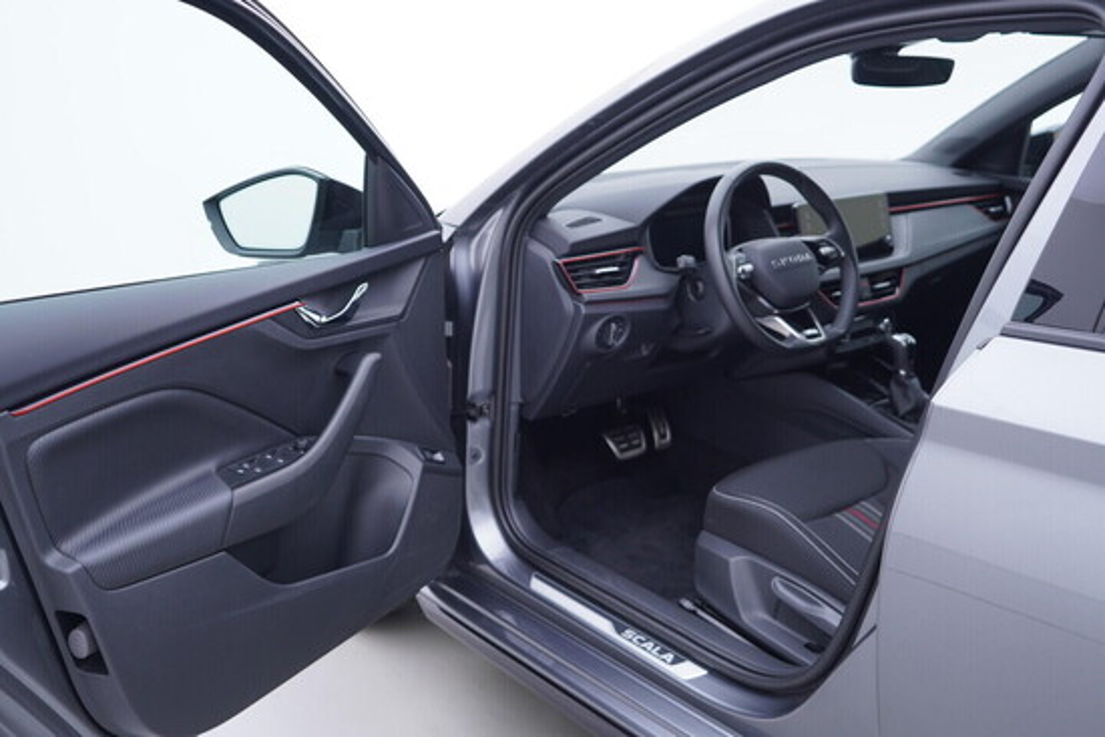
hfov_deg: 53.1
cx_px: 552
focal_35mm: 36
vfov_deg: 36.9
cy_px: 368
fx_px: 1105
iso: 125
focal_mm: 24
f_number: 2.8
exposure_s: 1/40
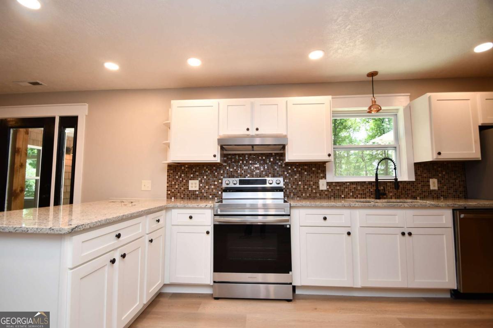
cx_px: 246
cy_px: 164
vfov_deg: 77.3
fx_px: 205
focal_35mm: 15
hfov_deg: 100.4
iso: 320
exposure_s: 1/60
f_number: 4
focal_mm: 10
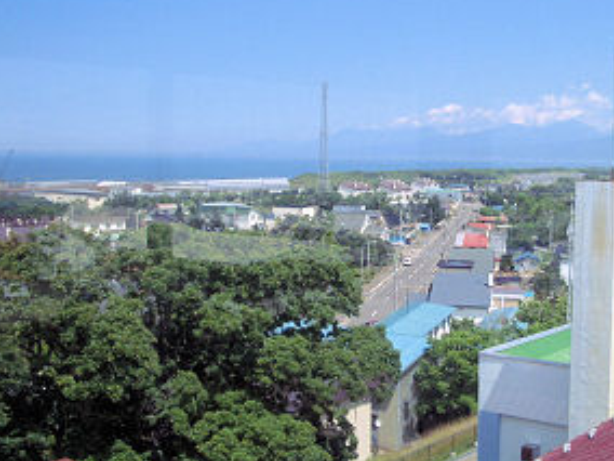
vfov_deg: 27.9
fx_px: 922
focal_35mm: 52
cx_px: 387
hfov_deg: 36.6
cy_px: 172
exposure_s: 1/800
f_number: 4.3
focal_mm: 5.8
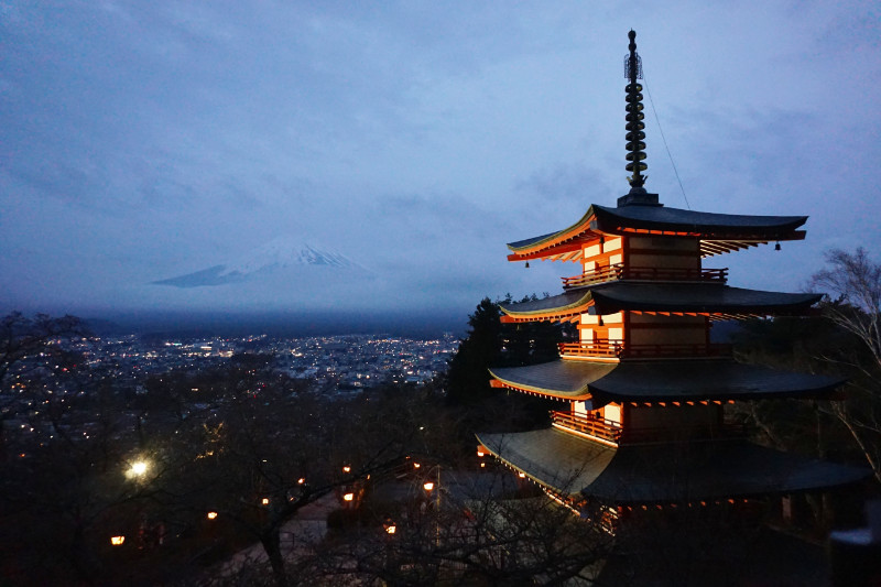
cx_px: 440
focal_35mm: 24
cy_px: 294
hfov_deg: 73.8
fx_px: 587
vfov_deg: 53.1
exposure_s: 1/60
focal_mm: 16
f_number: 3.5
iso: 3200
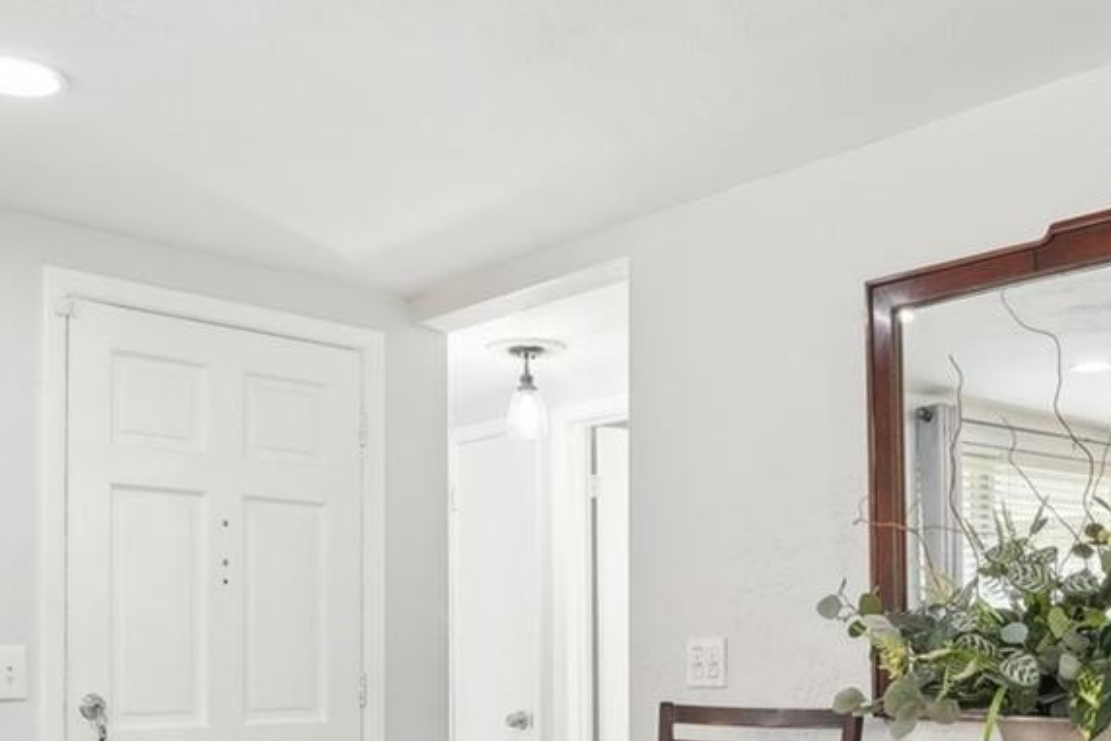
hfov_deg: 45.9
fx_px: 1305
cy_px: 655
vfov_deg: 30.4
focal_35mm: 42
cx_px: 665
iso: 400
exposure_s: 1/4
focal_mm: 15.1
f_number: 8
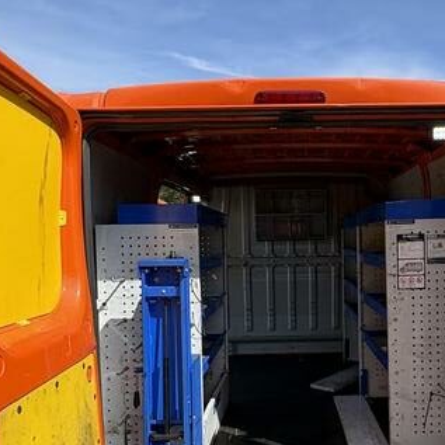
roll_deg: -1.2
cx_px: 299
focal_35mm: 35
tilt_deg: +4.3
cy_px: 268
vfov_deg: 46.9
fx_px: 509
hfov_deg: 46.4
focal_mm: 2.22
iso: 50
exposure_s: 1/505
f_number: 2.2
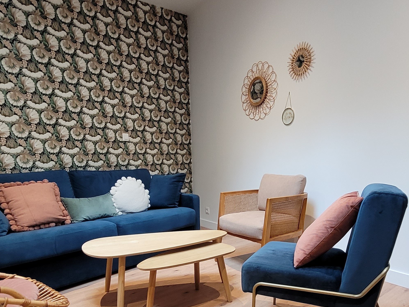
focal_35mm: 26
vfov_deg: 50.7
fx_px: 307
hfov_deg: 67.3
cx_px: 207
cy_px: 233
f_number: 2.2
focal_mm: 1.74
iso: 200
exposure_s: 1/50
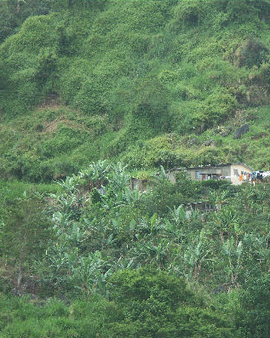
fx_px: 2610
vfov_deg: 7.4
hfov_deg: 5.9
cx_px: 202
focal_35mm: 261
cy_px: 169
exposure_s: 1/320
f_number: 5
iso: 100
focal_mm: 50.27
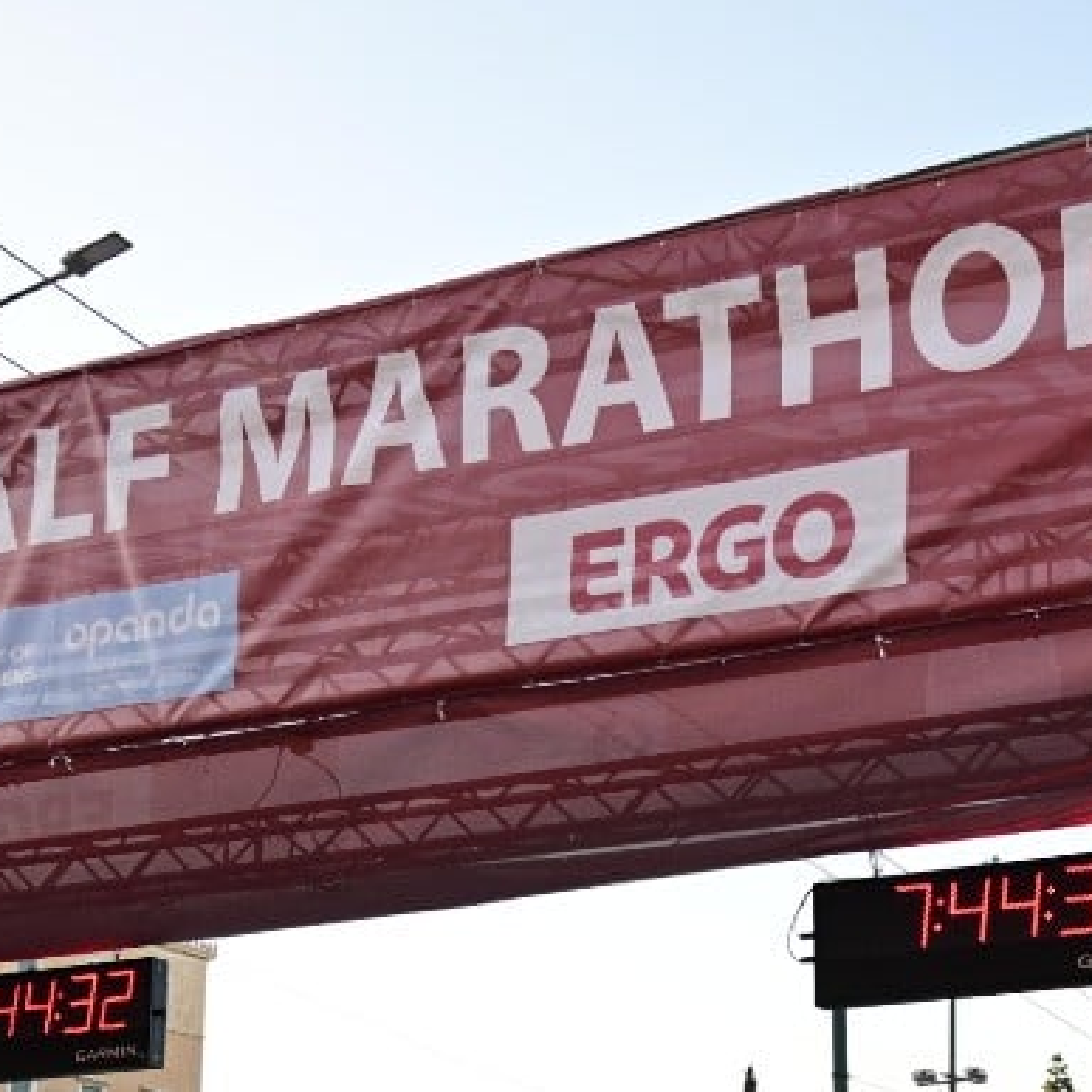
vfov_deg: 28.4
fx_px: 1999
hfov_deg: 30.2
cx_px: 765
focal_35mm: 56
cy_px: 1129
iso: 200
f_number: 2.8
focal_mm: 17
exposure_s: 1/800
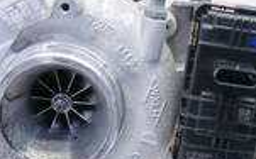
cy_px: 134
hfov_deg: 20.6
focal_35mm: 101
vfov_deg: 12.8
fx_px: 704
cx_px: 159
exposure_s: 1/60
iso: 200
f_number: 3.7
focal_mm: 15
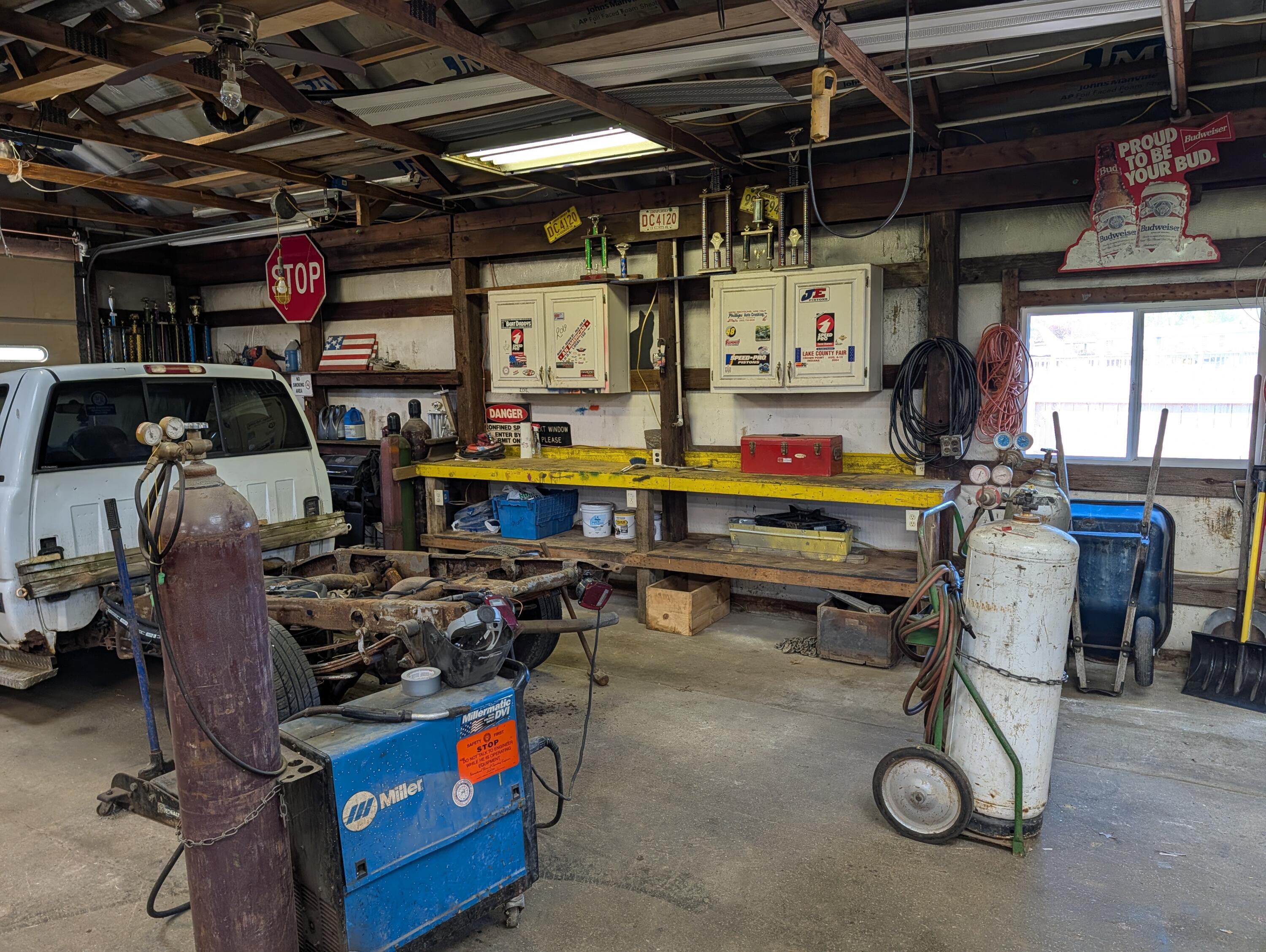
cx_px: 633
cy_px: 476
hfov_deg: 71.5
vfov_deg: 56.9
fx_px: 879
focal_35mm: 24
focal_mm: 6.9
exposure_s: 1/120
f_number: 1.68
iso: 80
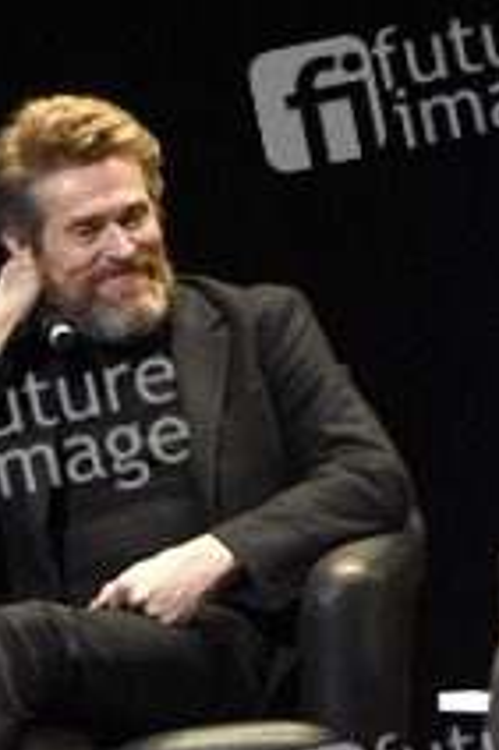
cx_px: 110
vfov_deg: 3.6
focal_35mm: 567
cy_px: 619
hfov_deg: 2.4
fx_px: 11807
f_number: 2.8
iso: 2500
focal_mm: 200
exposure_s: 1/160
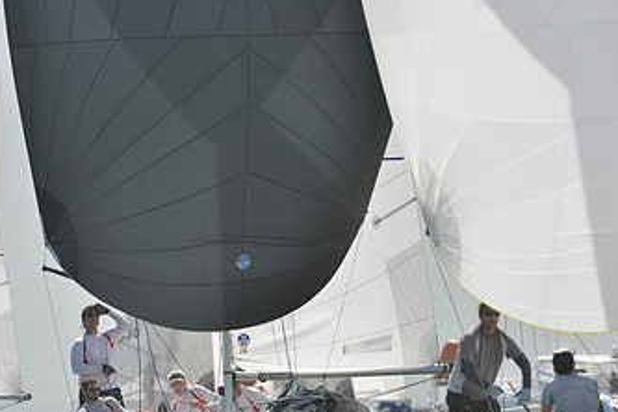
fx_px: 11947
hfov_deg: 3.0
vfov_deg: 2.0
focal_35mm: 696
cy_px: 324
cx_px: 334
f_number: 7.1
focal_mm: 400
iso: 280
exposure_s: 1/1250
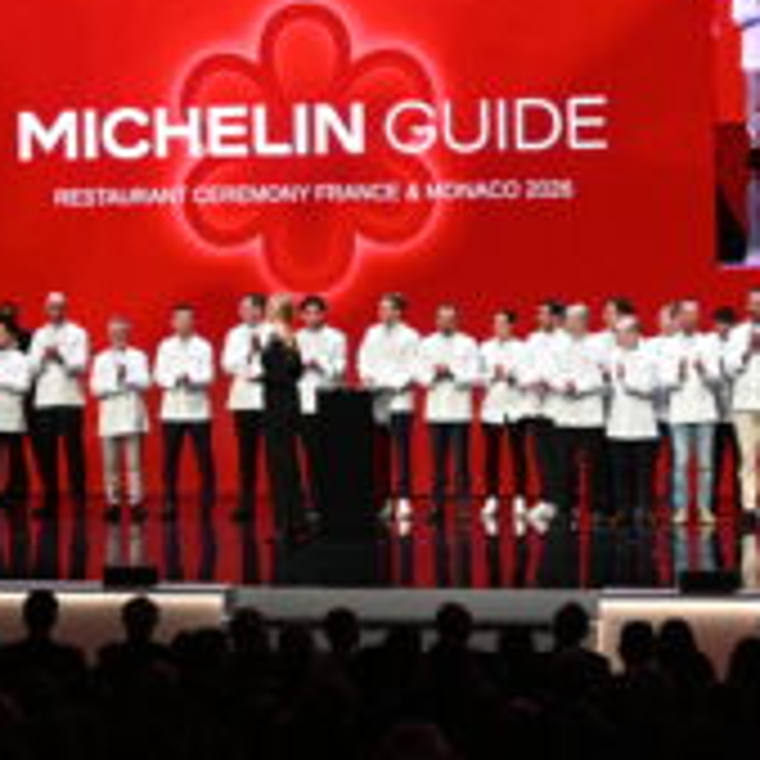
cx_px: 576
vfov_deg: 14.4
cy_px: 326
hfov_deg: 14.4
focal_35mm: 121
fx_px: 3006
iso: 900
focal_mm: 24
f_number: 2.8
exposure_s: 1/250
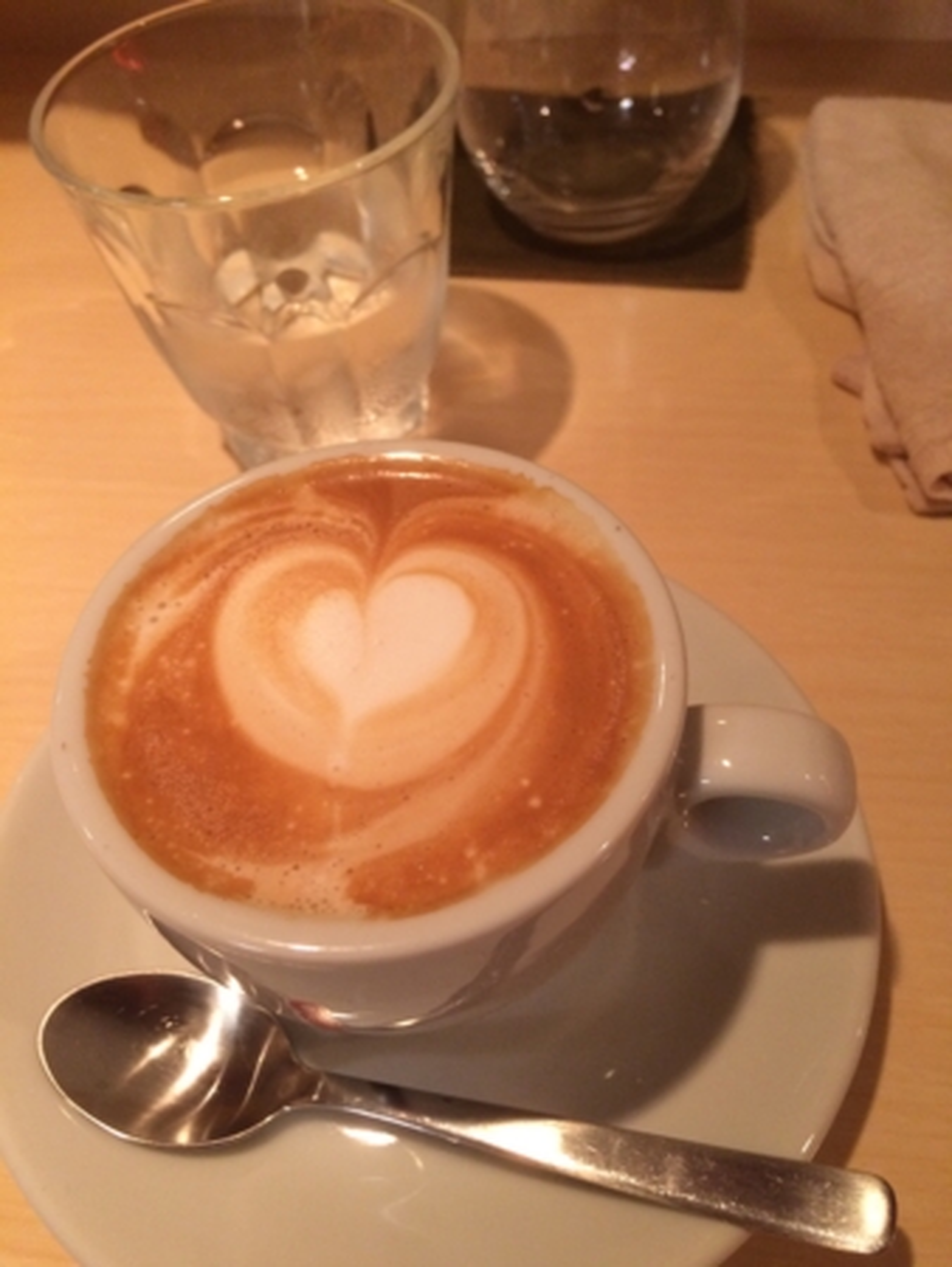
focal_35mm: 29
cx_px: 476
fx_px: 1062
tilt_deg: -51.7
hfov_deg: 48.3
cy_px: 634
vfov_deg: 61.6
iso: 320
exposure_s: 1/33
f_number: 2.2
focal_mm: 4.15
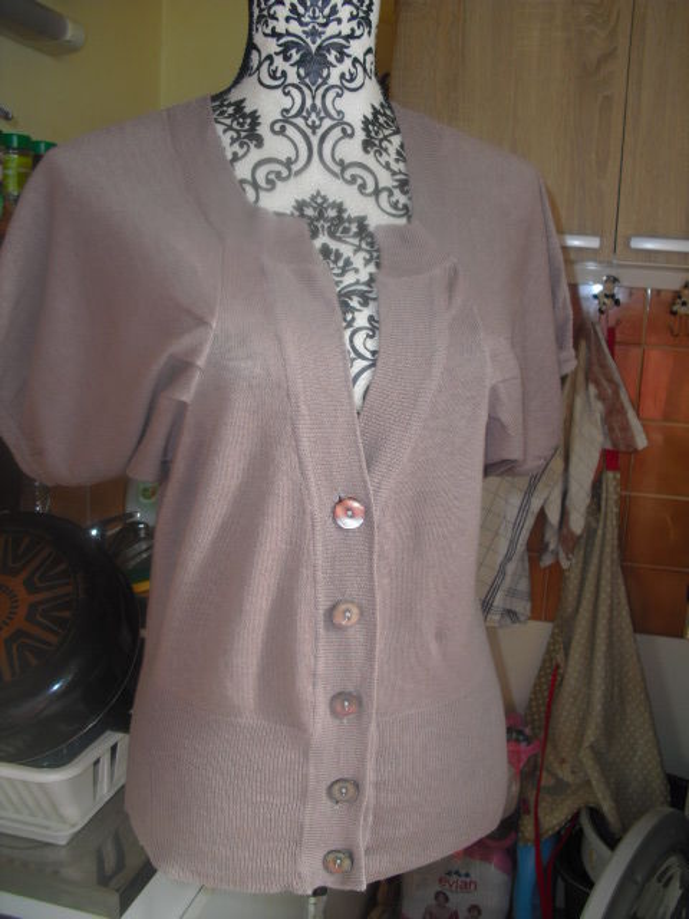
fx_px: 955
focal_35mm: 36
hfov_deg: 39.7
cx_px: 344
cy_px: 460
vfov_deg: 51.4
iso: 64
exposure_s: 1/100
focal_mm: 6.3
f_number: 3.1
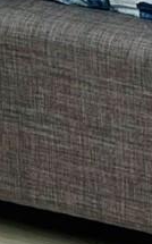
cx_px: 651
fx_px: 1747
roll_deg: +2.5
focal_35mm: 263
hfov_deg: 4.5
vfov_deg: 7.2
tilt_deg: -7.3
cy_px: -468
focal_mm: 5.7
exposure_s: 1/120
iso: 50
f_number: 1.5
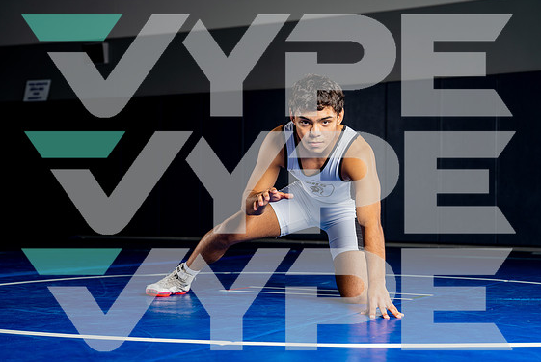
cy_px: 183
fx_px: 932
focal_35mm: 62
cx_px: 270
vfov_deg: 21.9
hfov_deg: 32.4
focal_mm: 60
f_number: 4
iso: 125
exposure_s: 1/250
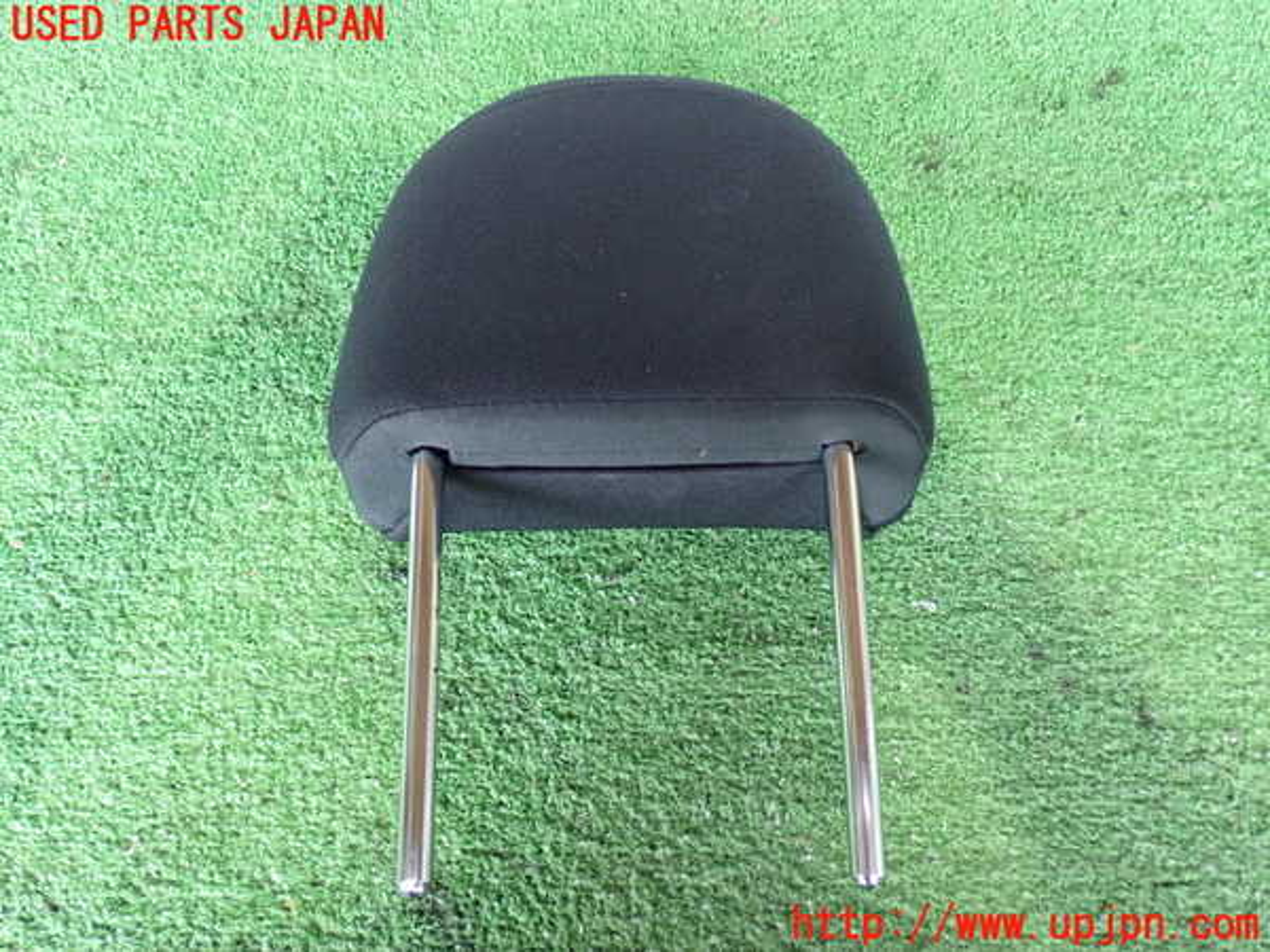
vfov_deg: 39.7
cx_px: 635
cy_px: 476
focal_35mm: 36
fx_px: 1321
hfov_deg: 51.4
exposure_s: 1/30
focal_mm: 6.37
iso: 800
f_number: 2.5
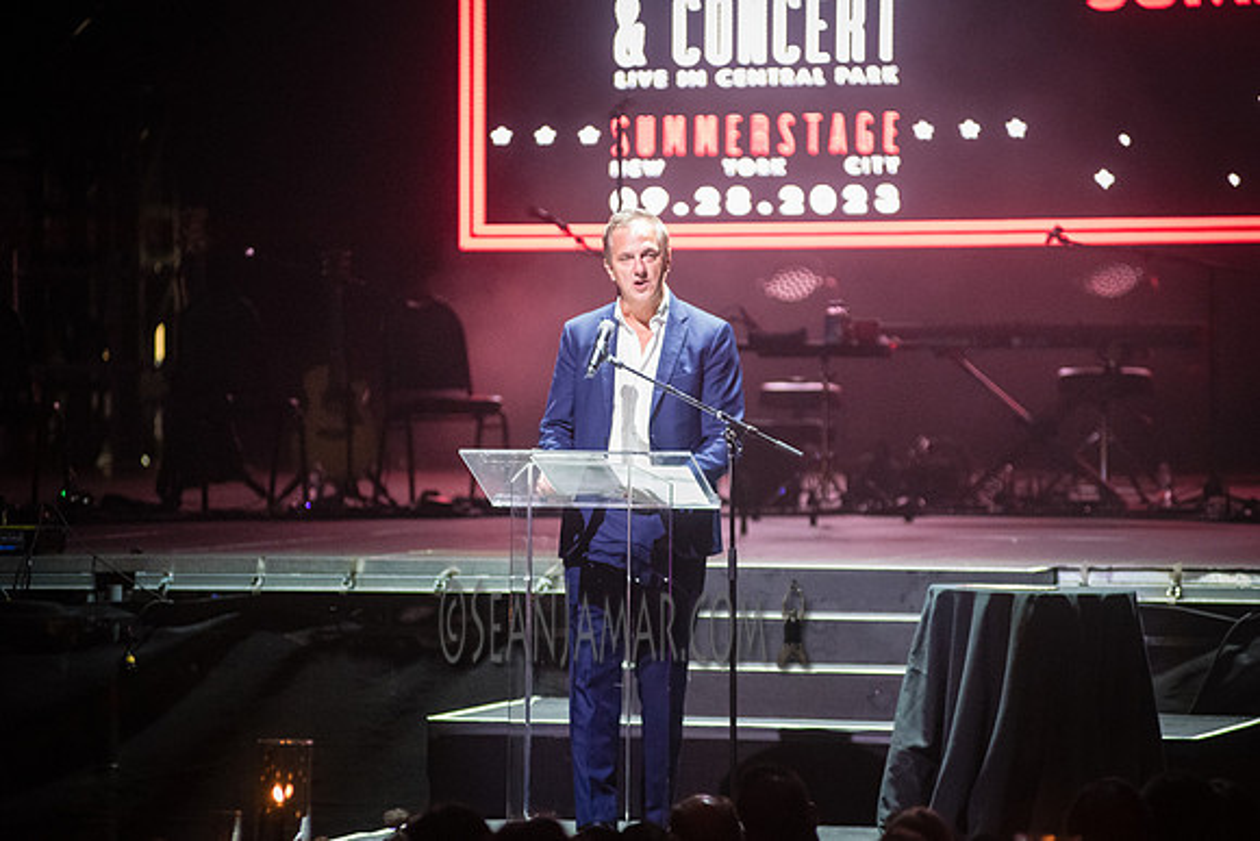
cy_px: 423
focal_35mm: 219
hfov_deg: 9.4
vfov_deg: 6.3
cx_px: 630
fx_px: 7683
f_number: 3.2
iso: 10000
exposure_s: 1/320
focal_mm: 200
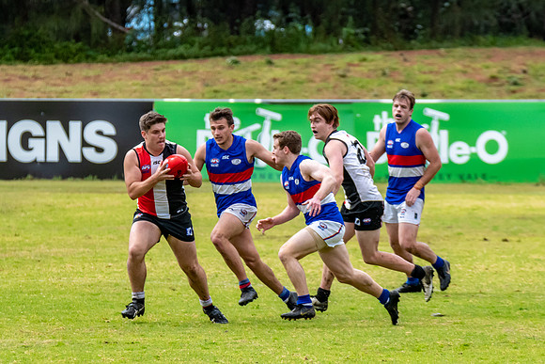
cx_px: 208
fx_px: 11744
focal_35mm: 776
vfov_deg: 1.8
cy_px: 231
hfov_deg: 2.7
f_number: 7.1
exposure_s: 1/3200
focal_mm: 380
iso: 1250
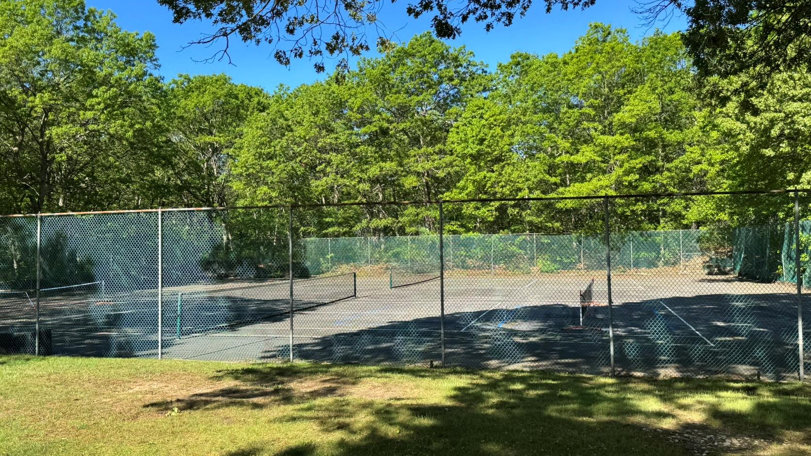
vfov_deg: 36.7
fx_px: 688
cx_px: 404
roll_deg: +0.4
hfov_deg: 61.0
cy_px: 238
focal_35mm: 32
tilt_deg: -0.5
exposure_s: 1/1597
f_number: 1.78
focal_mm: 6.76
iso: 80
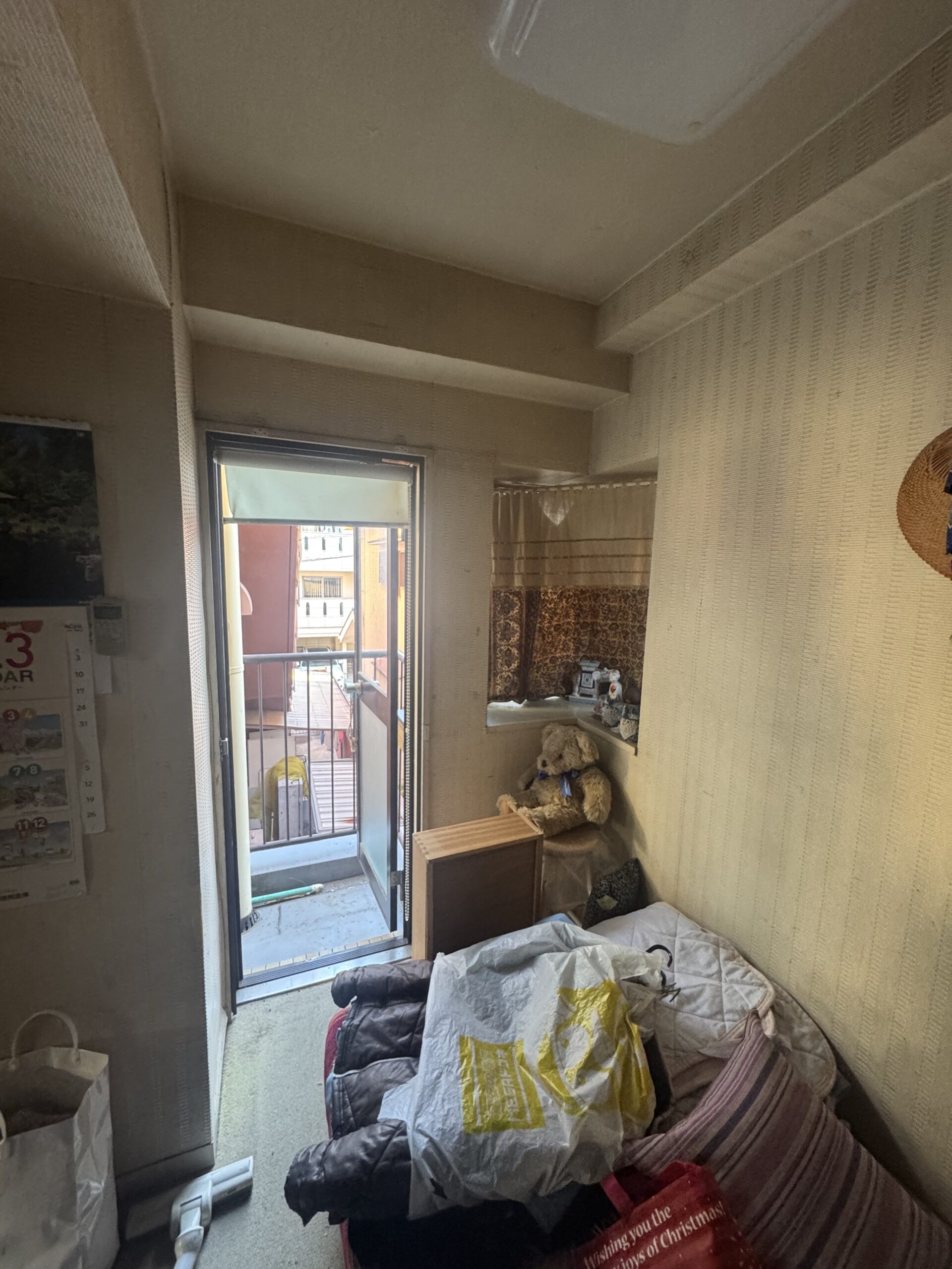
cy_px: 634
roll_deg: -1.0
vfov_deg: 102.1
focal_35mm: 14
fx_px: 513
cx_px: 476
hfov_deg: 85.7
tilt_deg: -5.9
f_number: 2.2
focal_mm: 2.22
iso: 320
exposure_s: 1/50
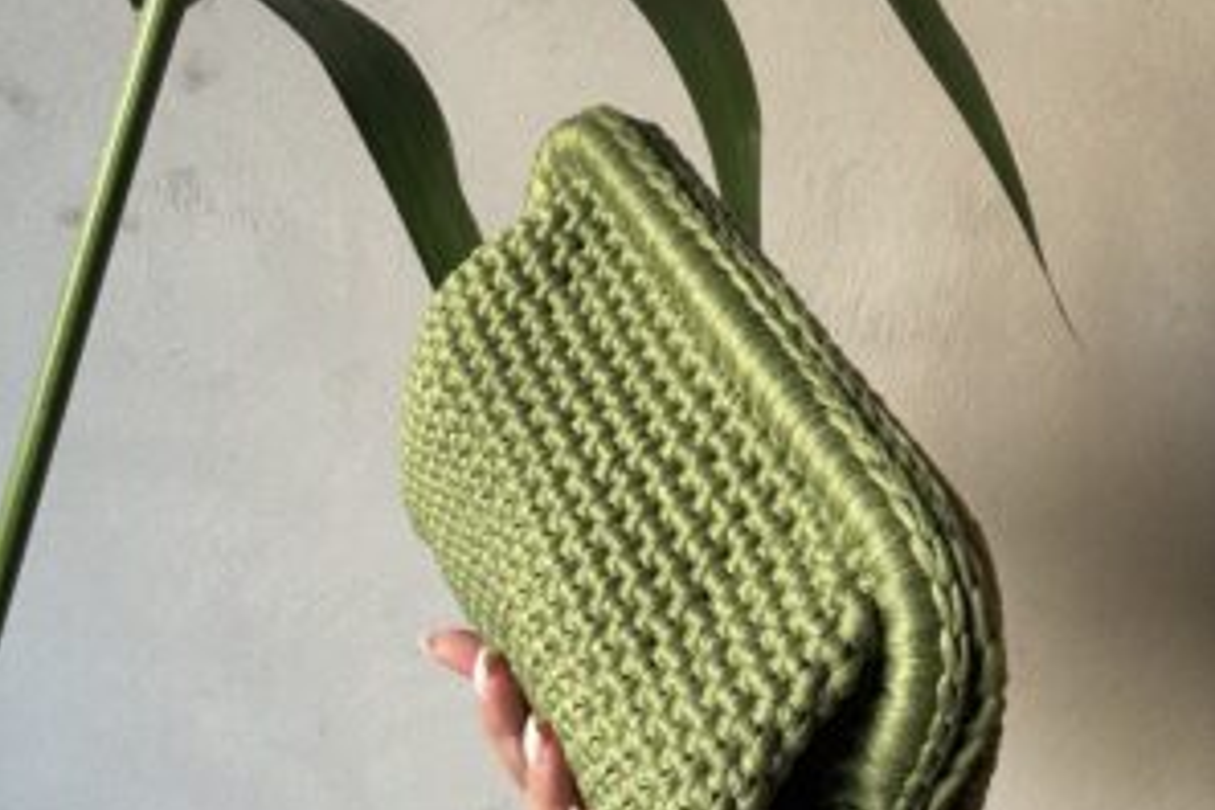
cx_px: 605
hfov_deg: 46.4
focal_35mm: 42
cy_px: 540
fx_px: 1417
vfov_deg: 31.6
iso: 100
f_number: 1.9
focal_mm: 2.69
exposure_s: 1/60
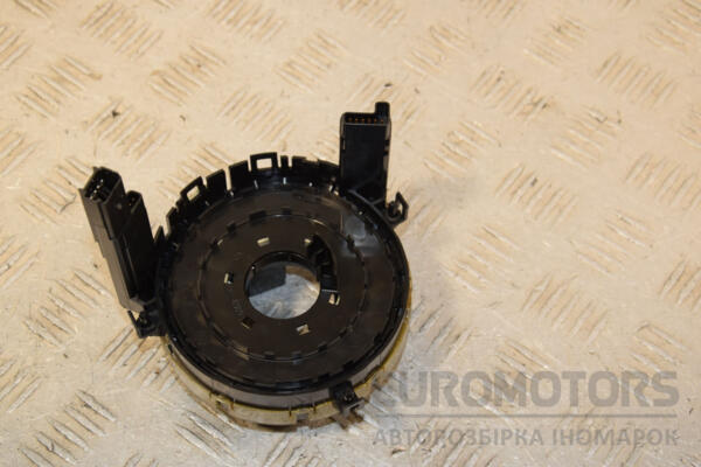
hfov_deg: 28.1
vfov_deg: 18.9
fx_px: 1402
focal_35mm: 72
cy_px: 234
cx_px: 350
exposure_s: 1/200
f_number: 8
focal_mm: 48
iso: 800
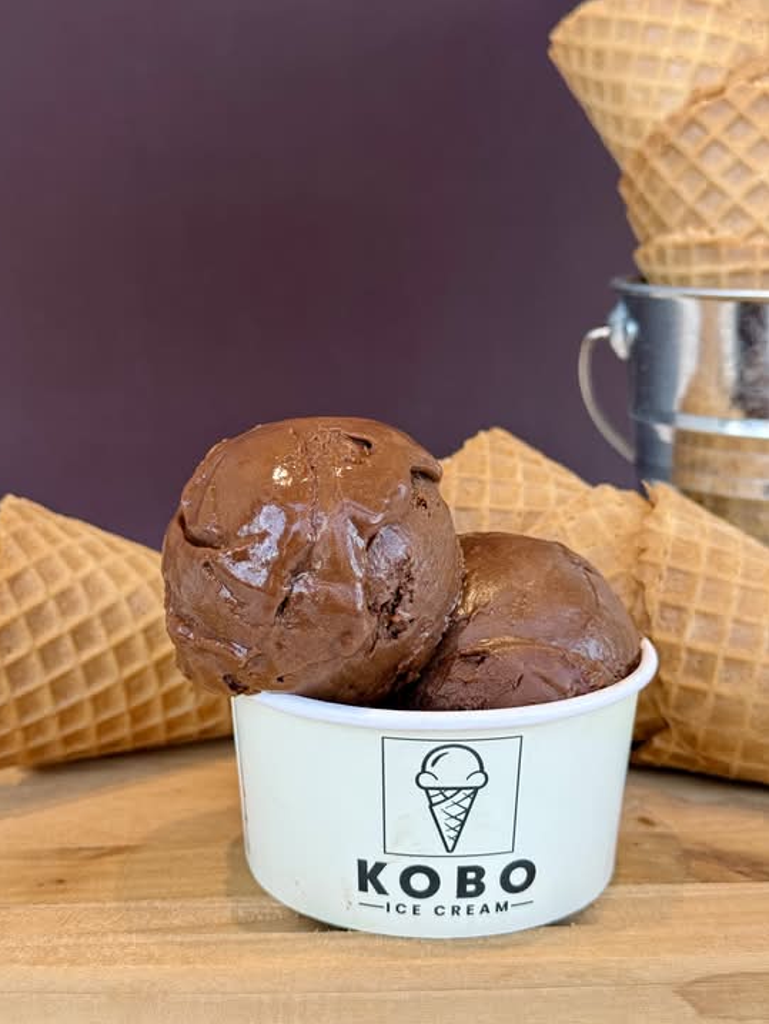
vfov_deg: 38.9
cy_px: 521
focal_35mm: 49
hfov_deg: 29.7
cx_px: 380
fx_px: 1451
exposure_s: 1/134
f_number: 1.78
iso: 50
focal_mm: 6.76
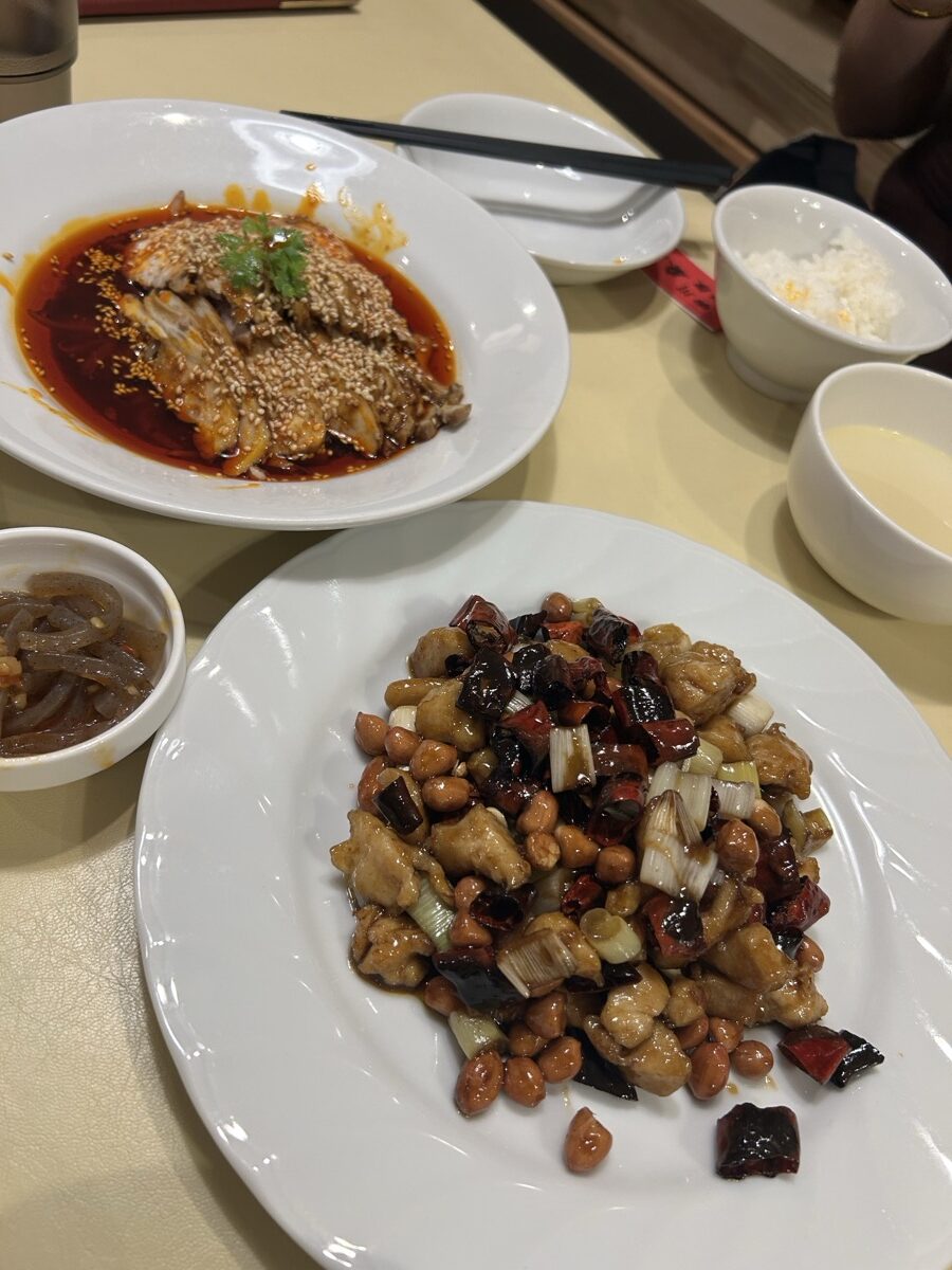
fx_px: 953
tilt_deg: -49.5
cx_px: 476
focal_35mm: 26
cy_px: 635
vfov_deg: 67.3
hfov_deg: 53.1
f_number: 1.5
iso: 100
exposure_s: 1/100
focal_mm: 5.7
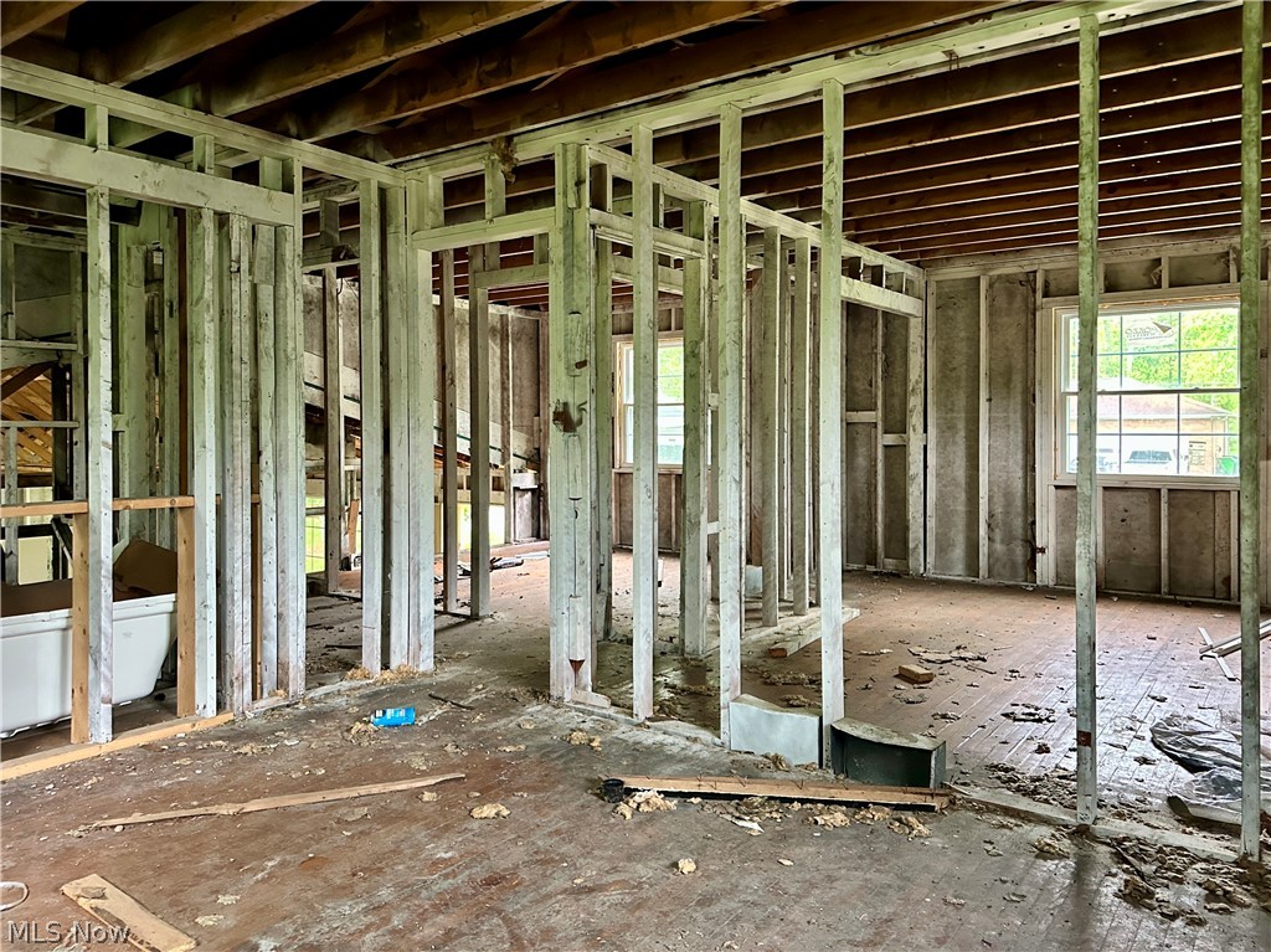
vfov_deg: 56.8
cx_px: 636
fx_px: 881
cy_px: 476
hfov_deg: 71.6
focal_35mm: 24
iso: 800
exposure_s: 1/60
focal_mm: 6.86
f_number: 1.78
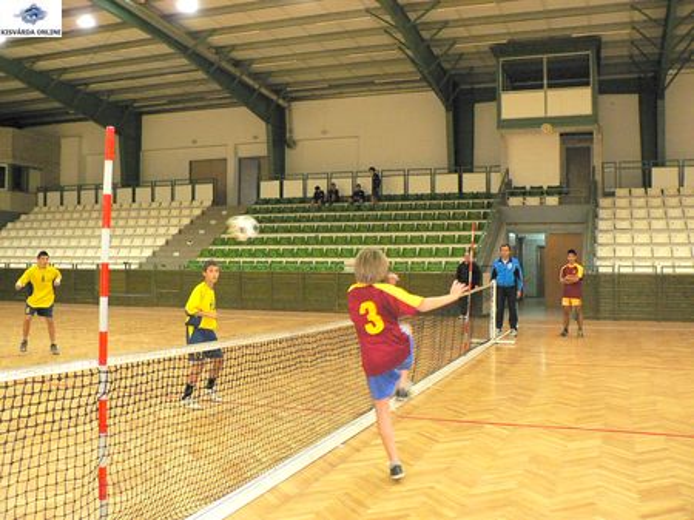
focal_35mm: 35
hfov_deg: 52.7
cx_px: 347
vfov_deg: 40.7
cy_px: 260
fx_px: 701
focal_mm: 6
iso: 400
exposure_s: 1/60
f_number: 2.8
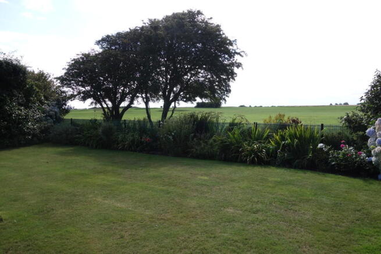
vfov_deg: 46.4
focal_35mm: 28
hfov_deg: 65.5
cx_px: 190
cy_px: 127
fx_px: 296
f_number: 5.6
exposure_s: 1/320
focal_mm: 10.4
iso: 125
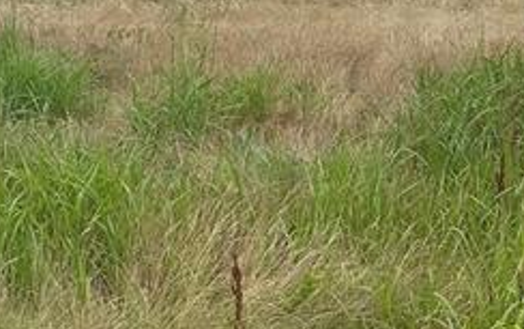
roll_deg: -0.9
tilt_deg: -9.8
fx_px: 1144
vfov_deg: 16.3
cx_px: 176
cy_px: 95
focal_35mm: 80
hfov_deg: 25.7
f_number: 1.78
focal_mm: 6.86
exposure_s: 1/7042
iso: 80
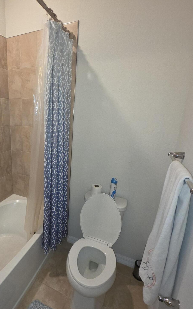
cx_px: 42
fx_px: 160
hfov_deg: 58.1
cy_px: 157
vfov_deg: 88.0
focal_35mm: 19
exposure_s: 1/60
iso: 160
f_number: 1.9
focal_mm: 2.2
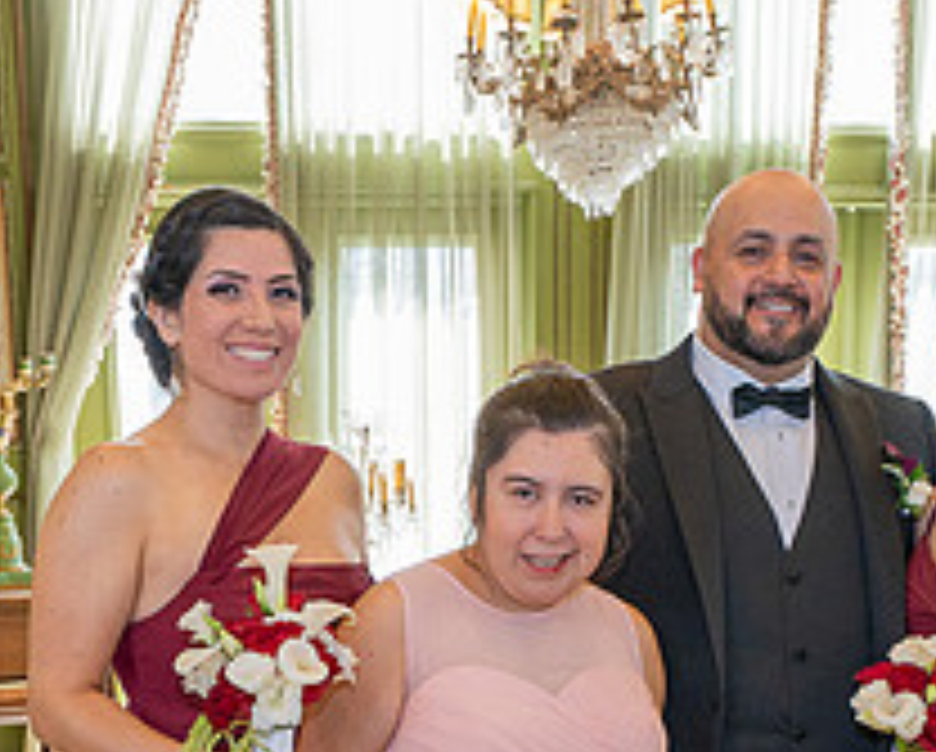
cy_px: 865
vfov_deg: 19.9
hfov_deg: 26.0
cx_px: 568
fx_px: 2025
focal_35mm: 73
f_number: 3.5
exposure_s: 1/160
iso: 500
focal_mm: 24
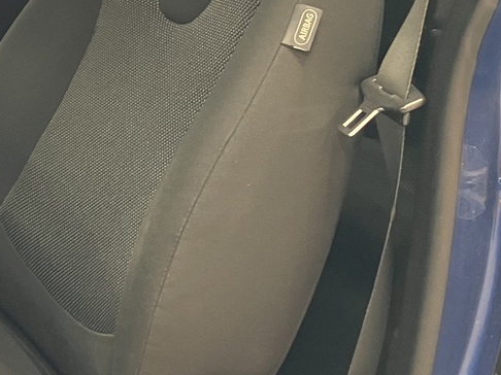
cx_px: -25
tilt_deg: -14.7
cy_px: 91
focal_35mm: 83
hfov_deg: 22.5
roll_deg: -0.8
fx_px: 1201
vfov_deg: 17.7
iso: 320
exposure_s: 1/60
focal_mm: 3.99
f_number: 1.8
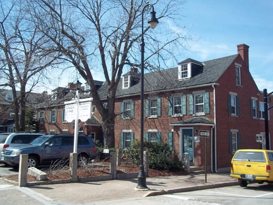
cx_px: 136
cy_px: 102
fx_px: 284
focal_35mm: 36
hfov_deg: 51.4
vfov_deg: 39.7
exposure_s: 1/160
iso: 80
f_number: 8
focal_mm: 6.5
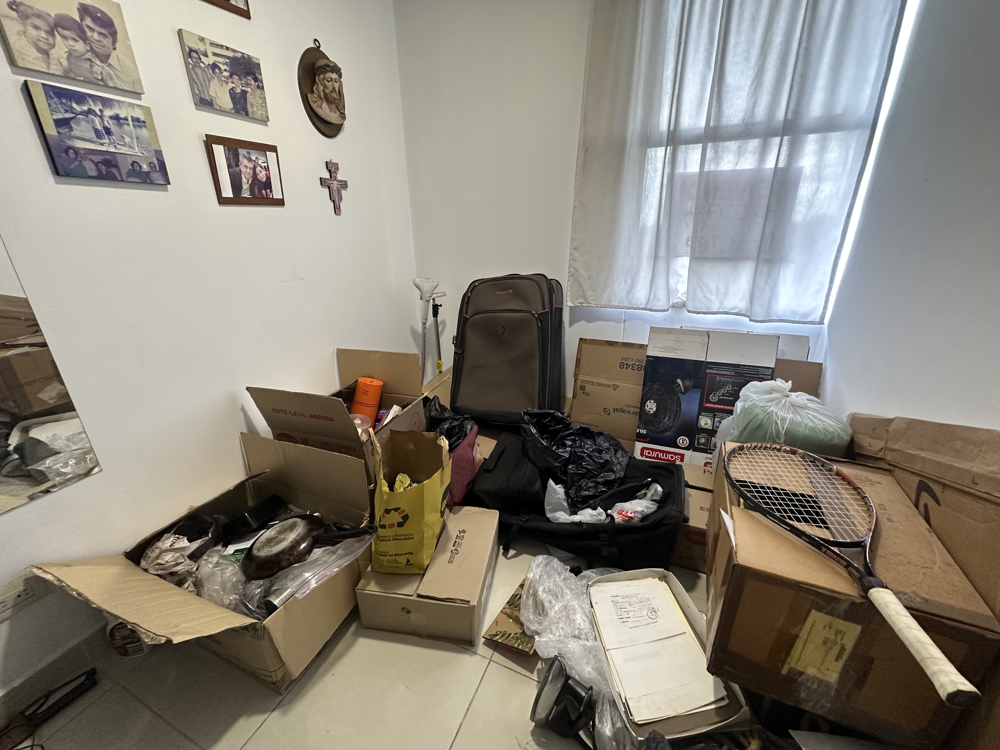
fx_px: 404
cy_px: 375
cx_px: 500
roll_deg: +0.9
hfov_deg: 102.1
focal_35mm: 14
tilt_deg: -19.4
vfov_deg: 85.7
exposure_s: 1/60
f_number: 2.2
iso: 250
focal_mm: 2.22
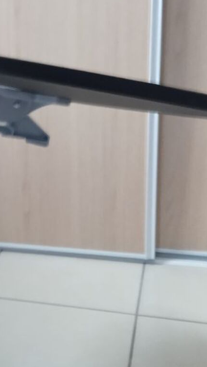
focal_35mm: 53
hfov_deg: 21.4
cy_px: 191
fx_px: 517
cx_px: -24
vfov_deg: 39.2
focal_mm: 3.43
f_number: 2.2
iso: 1157
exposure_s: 1/20
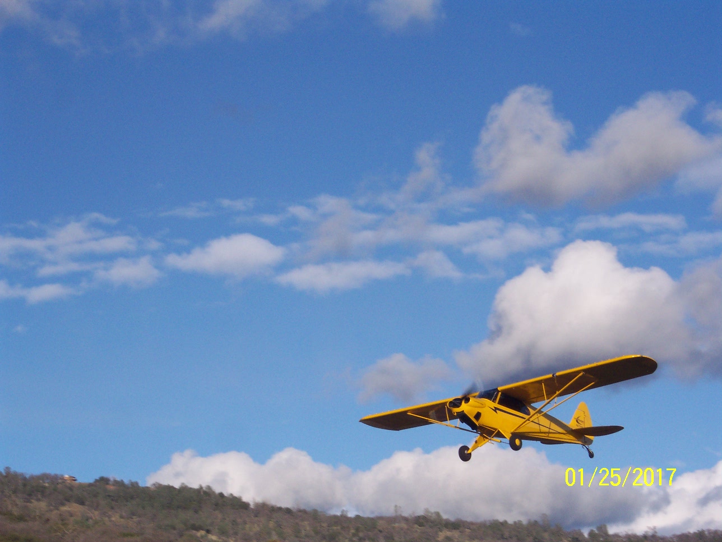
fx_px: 2378
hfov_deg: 17.3
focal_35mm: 114
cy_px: 271
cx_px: 361
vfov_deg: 13.0
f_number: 8
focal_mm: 24
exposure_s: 1/350
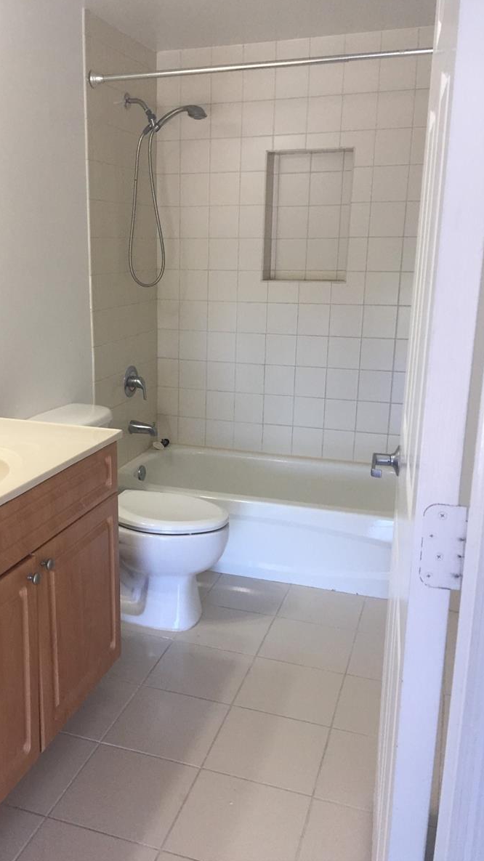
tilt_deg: -12.9
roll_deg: +0.0
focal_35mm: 32
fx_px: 731
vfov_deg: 61.0
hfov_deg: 36.3
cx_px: 161
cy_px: 427
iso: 50
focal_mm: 4.15
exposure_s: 1/30
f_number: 2.2
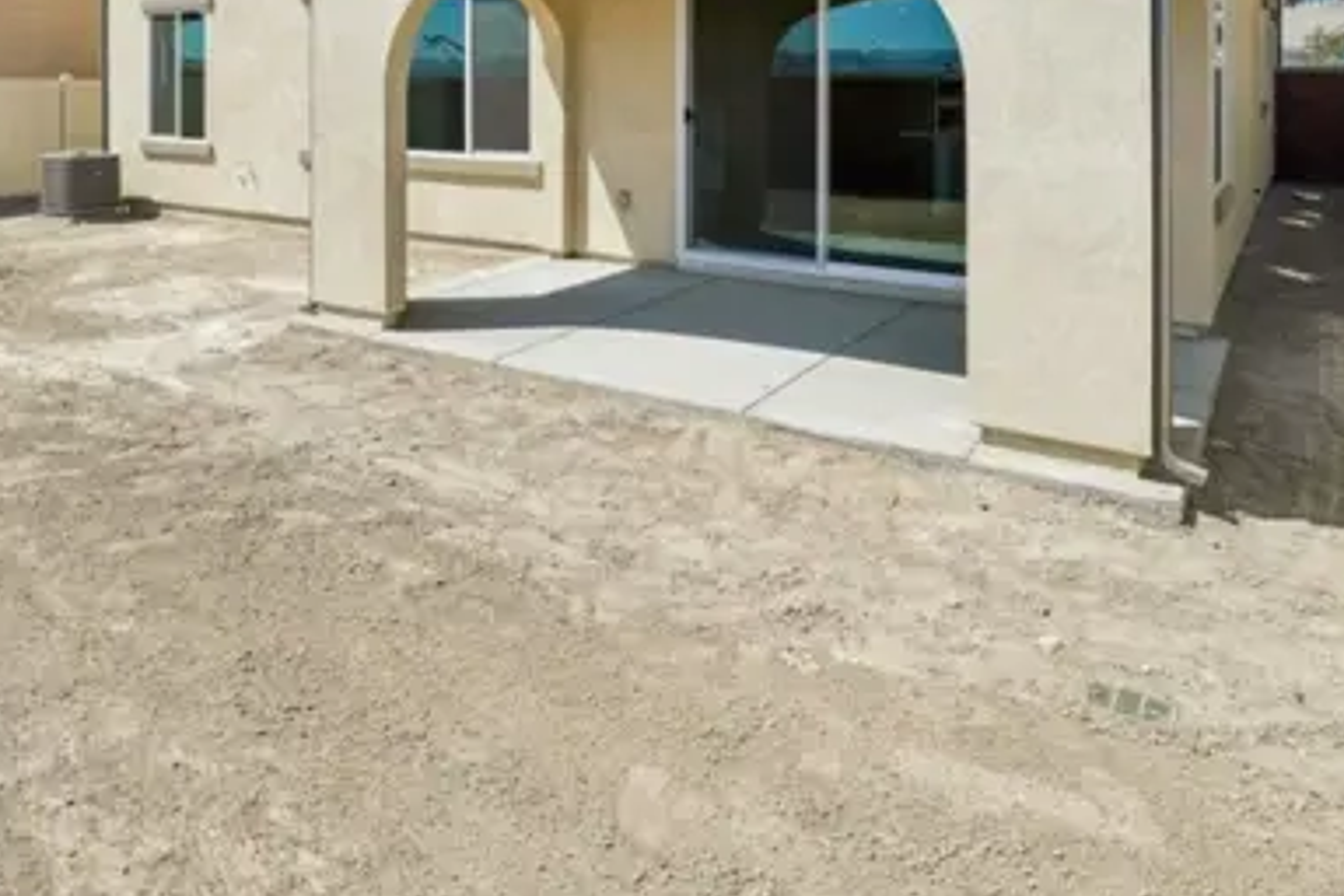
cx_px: 466
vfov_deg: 43.1
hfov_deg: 64.1
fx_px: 1045
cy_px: 119
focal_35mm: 28
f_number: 8
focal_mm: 14
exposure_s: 1/400
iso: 100
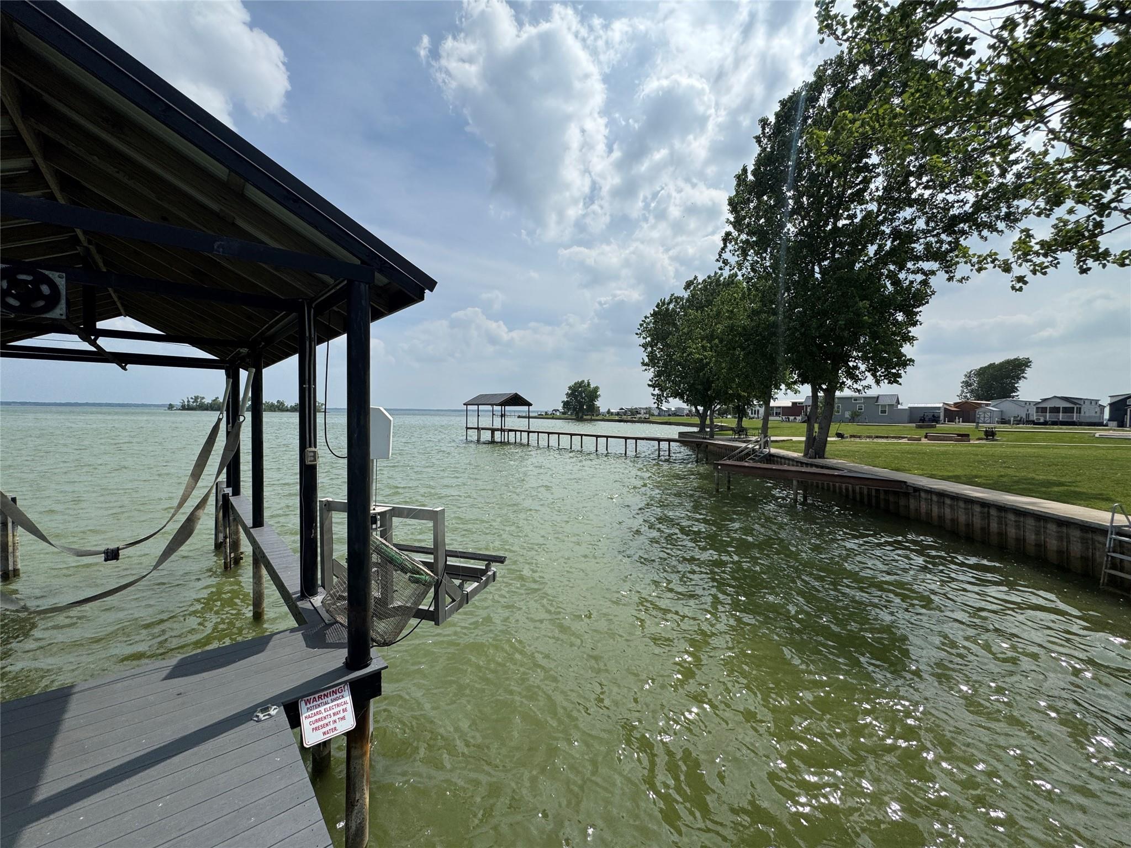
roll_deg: -1.0
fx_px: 457
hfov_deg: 102.1
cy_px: 424
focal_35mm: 14
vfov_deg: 85.7
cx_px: 566
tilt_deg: -2.0
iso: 40
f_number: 2.2
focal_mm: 2.22
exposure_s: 1/3717
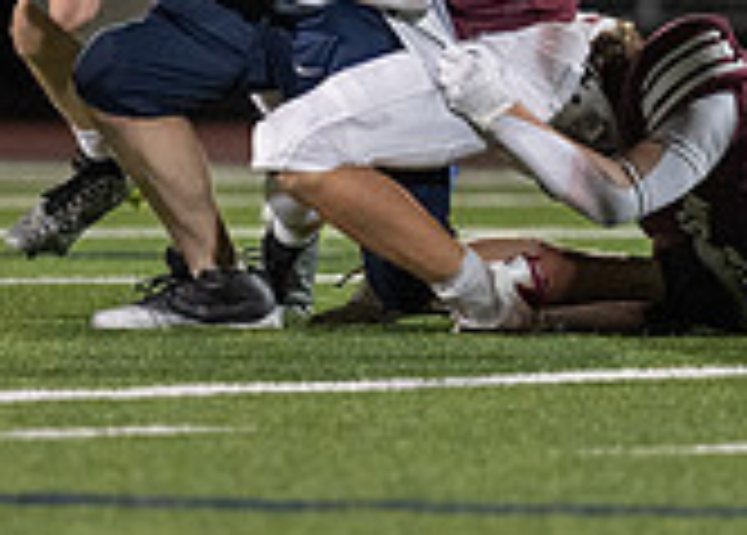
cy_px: -133
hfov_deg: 2.3
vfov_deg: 1.7
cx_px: 306
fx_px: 18437
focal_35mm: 868
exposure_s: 1/1000
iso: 3200
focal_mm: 200
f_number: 2.8
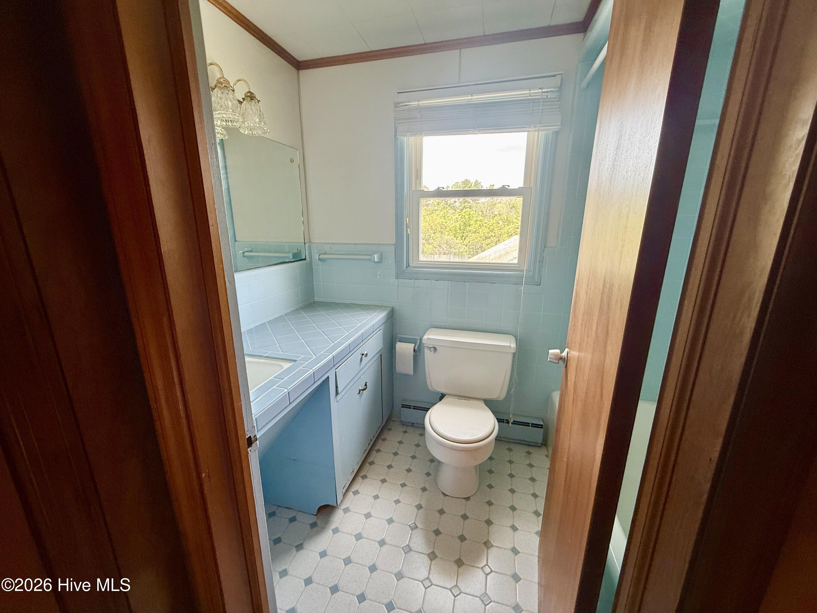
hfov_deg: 102.1
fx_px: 330
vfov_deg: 85.7
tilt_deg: -13.9
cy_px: 306
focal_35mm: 14
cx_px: 408
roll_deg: +0.8
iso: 160
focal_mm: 2.22
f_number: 2.2
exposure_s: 1/99
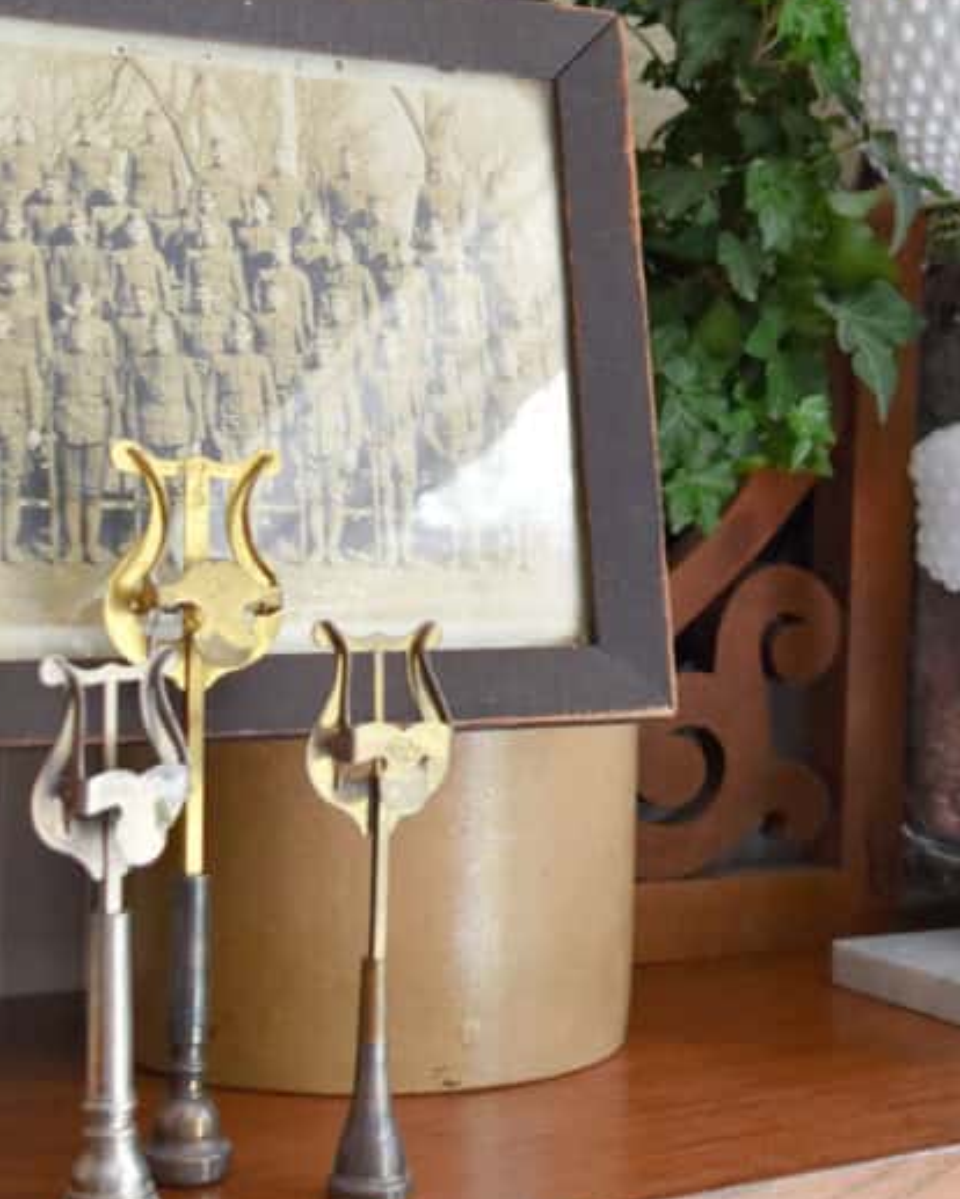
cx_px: 814
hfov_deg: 21.8
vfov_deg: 27.3
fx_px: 2449
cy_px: 376
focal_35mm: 69
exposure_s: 1/60
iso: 800
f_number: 4
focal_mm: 22
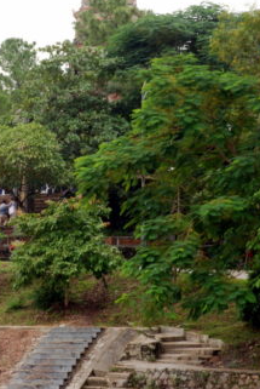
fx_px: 1263
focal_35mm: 117
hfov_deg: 11.7
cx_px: 88
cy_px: 131
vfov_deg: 17.4
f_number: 18
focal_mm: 50
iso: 200
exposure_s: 1/15
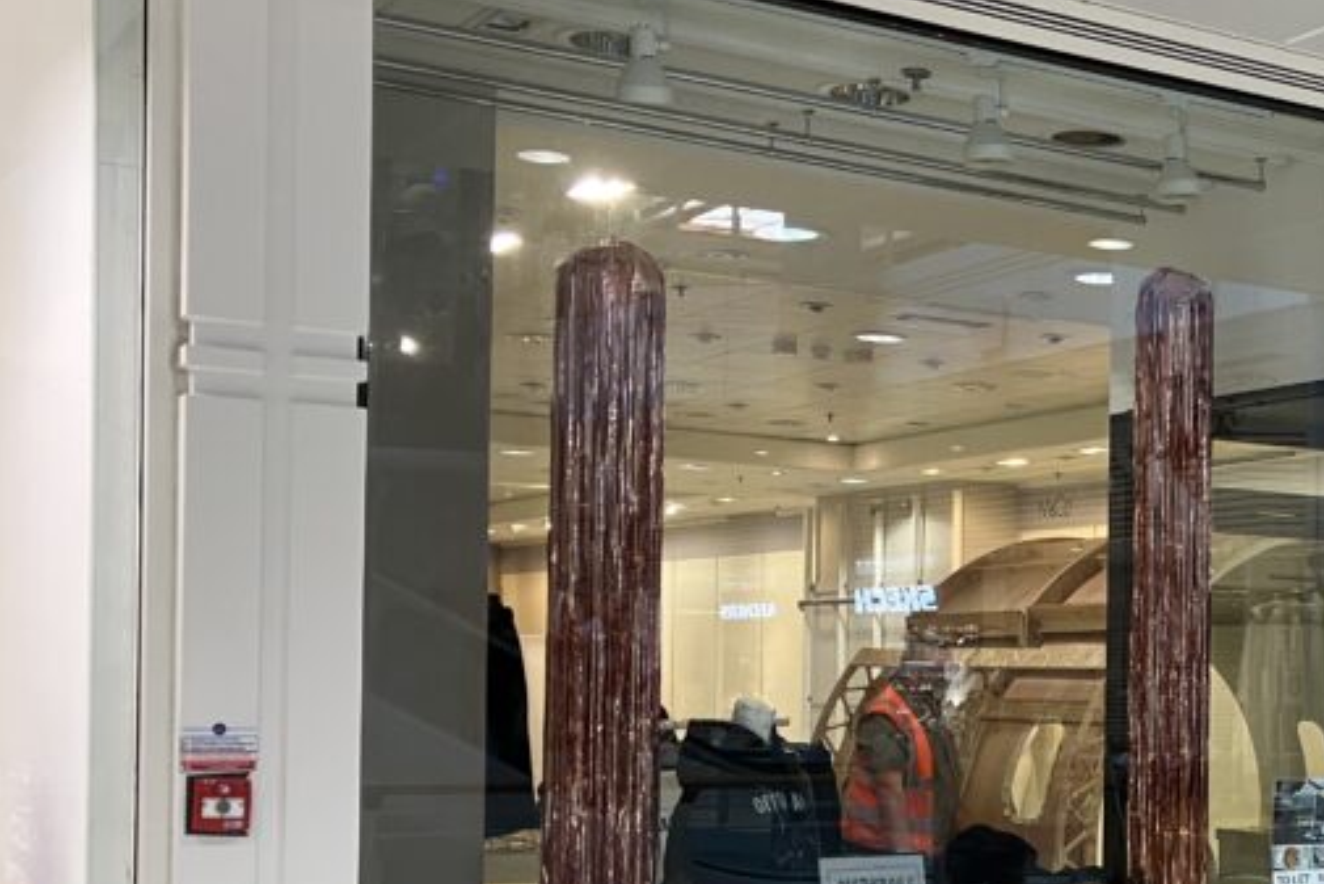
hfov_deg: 31.6
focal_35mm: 59
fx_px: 2170
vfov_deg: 22.7
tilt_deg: +0.2
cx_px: 1295
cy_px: 713
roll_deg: -1.5
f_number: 1.8
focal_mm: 3.99
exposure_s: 1/50
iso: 125
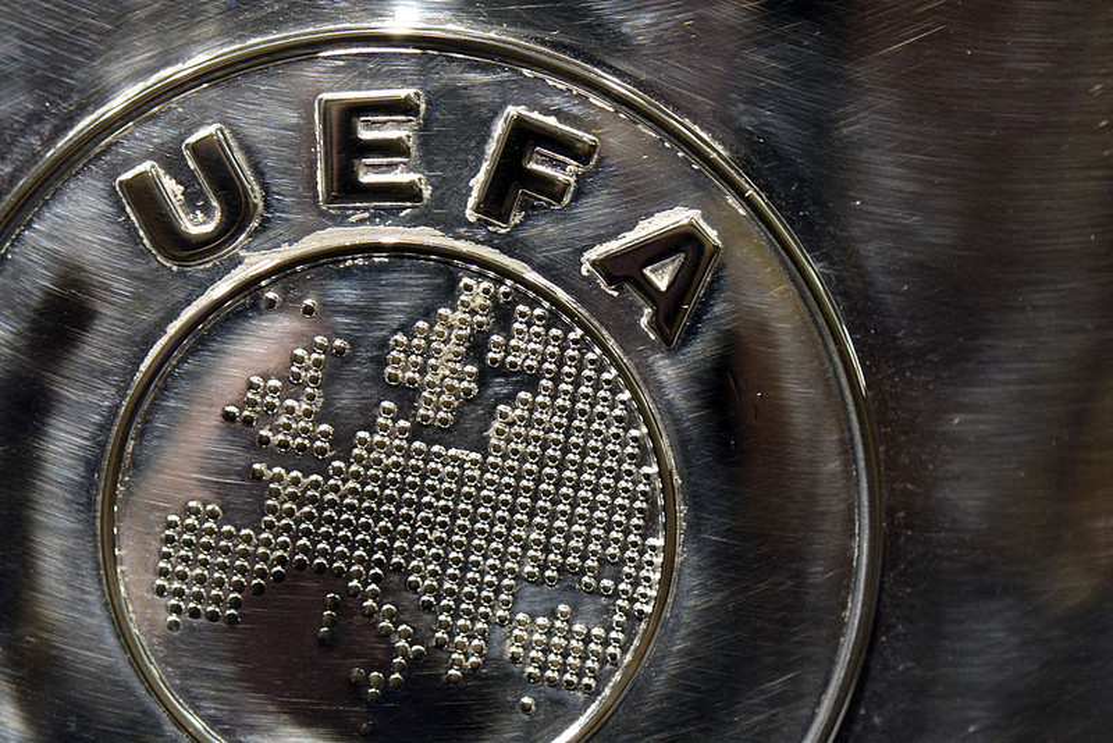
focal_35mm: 105
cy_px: 372
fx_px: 3247
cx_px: 556
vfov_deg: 13.1
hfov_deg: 19.4
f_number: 5.6
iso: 1000
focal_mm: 105
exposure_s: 1/80
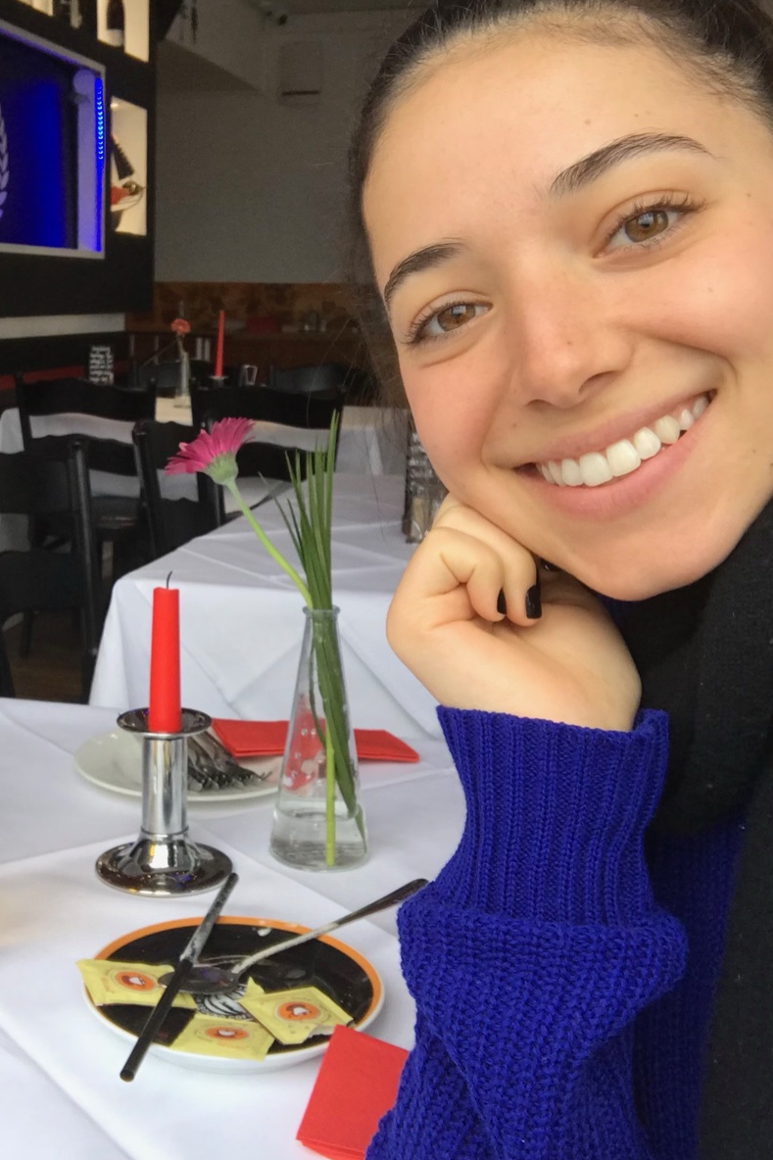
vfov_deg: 43.6
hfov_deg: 29.4
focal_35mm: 45
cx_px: 187
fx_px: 1450
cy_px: 584
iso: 32
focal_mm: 2.87
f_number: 2.2
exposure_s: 1/100
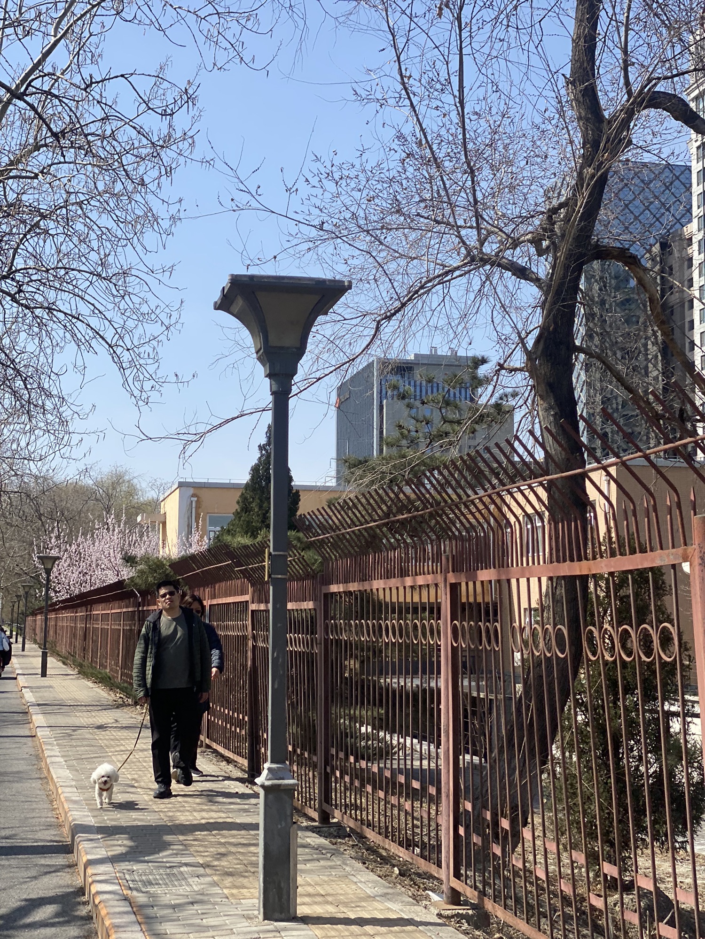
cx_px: 352
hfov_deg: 28.0
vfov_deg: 36.8
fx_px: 1412
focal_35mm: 52
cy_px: 470
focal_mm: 6
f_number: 2
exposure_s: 1/1370
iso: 20
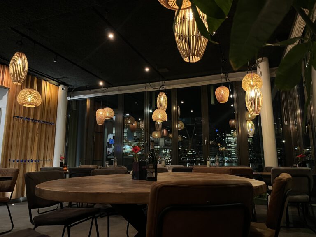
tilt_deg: +9.8
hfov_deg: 67.3
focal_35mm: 26
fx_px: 237
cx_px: 158
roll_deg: +0.4
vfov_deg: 53.1
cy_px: 118
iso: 640
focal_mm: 5.1
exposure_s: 1/25
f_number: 1.6
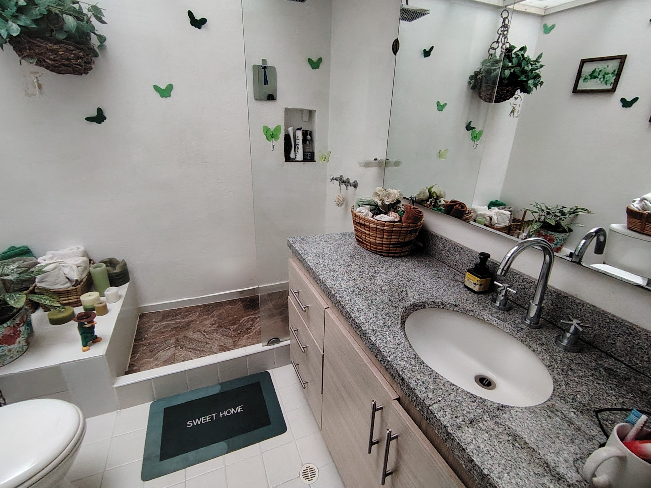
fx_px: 320
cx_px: 326
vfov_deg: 74.7
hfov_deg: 91.0
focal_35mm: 17
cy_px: 244
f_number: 2.2
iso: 556
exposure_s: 1/33.3
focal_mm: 1.43
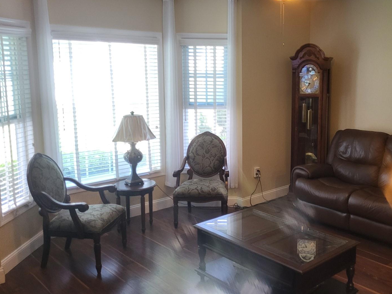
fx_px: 430
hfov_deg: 47.8
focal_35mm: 38
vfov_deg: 37.7
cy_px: 128
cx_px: 275
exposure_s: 1/120
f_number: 1.8
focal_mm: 5.4
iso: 320
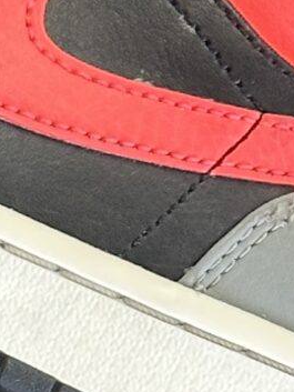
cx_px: -163
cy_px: 513
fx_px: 3938
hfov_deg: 4.2
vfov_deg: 5.7
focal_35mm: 348
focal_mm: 6.86
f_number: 1.78
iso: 200
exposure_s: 1/50
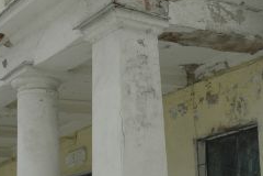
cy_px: 153
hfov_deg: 20.6
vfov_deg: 13.7
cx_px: 152
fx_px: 723
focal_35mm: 99
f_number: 10
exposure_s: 1/125
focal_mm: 22
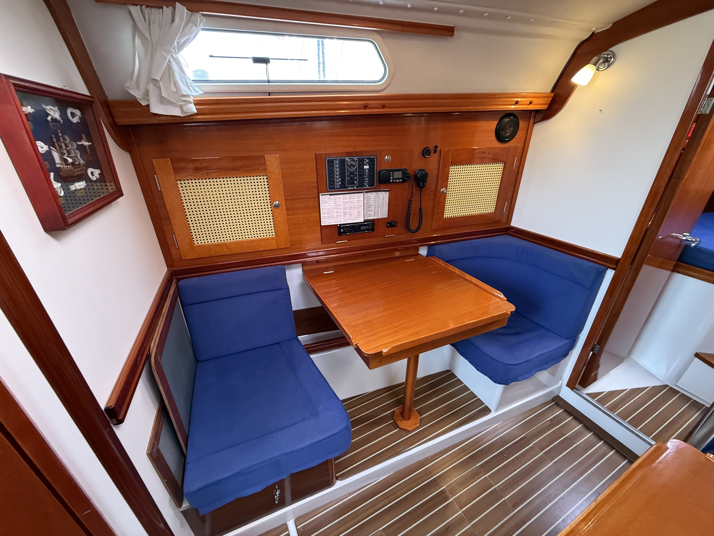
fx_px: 289
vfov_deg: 85.7
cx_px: 357
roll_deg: +0.1
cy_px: 268
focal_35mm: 14
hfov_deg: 102.1
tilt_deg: -26.0
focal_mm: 2.22
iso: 640
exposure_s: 1/60
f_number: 2.2
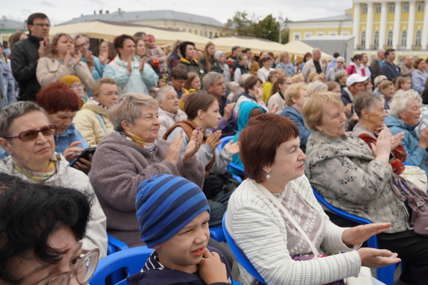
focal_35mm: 34
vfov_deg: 38.8
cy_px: 130
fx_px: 404
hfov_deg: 55.2
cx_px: 266
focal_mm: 18
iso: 100
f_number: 4.5
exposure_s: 1/400
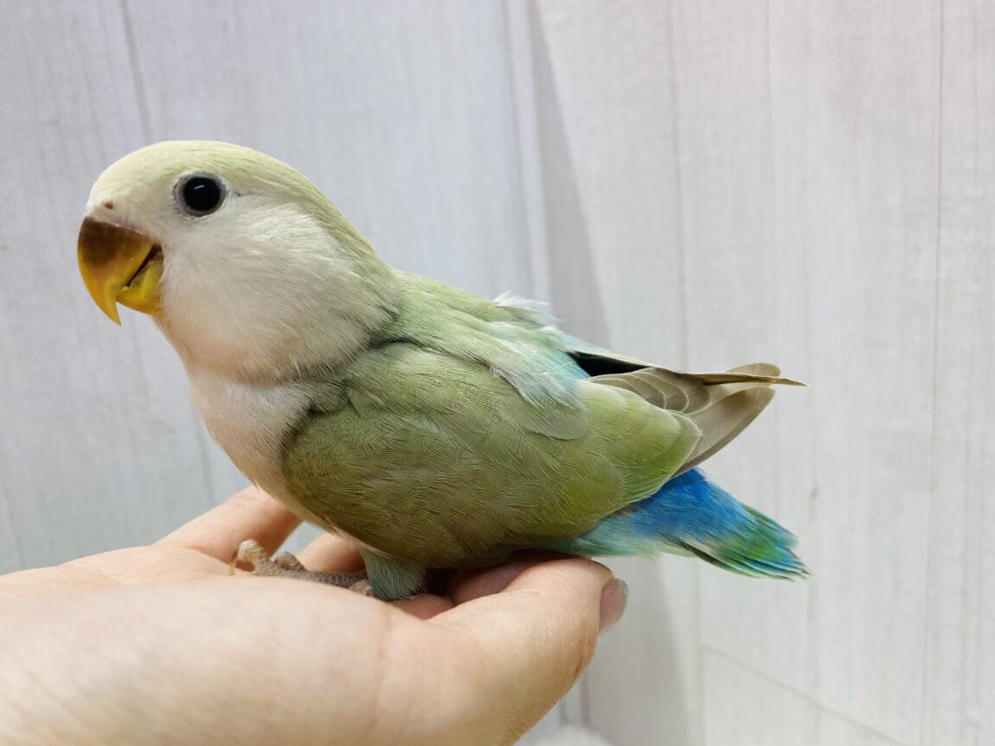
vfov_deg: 53.0
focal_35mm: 26
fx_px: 747
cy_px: 374
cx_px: 511
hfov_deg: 67.3
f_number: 1.8
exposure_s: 1/100
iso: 100
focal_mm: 4.25
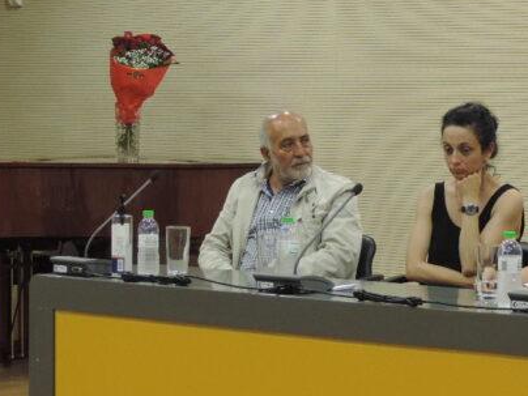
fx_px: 1663
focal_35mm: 109
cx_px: 323
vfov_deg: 13.6
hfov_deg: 18.0
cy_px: 218
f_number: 3.4
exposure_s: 1/25
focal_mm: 7.6
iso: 400
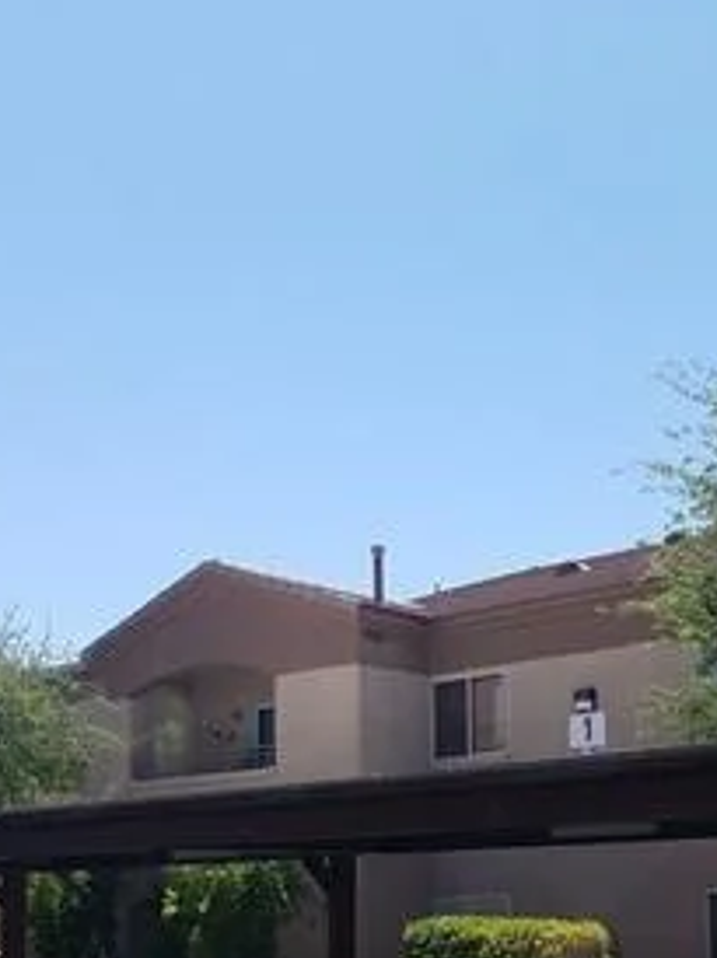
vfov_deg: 32.3
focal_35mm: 57
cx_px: 570
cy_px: 843
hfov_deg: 25.2
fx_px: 1577
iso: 50
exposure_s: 1/2088
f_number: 1.7
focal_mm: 4.2
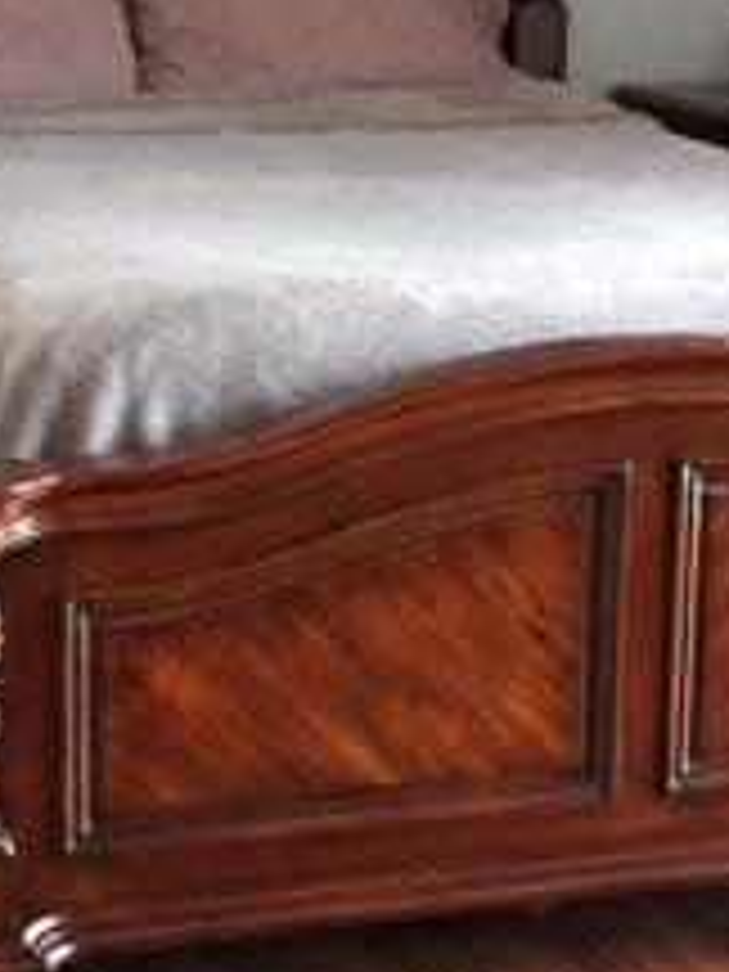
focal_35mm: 103
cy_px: 531
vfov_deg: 19.1
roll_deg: -0.6
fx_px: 2892
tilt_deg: -13.5
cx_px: 328
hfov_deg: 14.4
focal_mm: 4.15
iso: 250
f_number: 2.2
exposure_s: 1/20
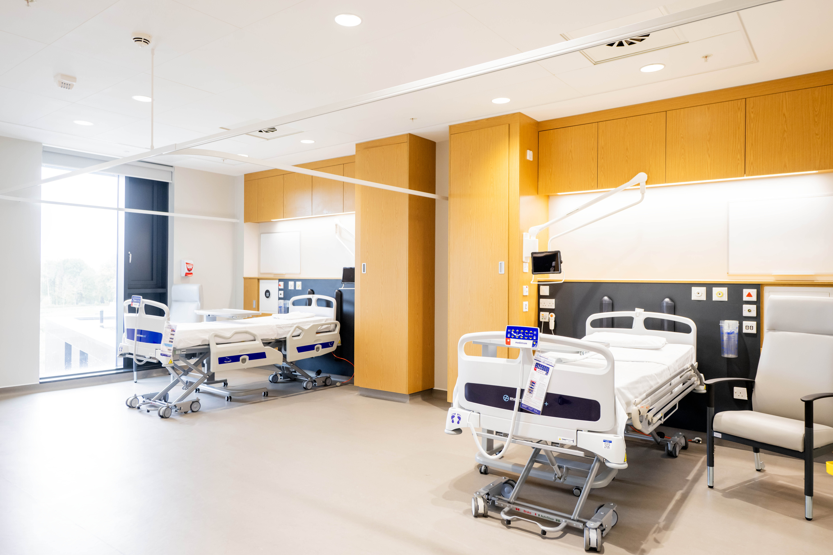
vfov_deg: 53.1
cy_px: 278
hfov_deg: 73.7
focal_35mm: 24
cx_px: 416
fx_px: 555
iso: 640
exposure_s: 1/40
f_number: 5
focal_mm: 24
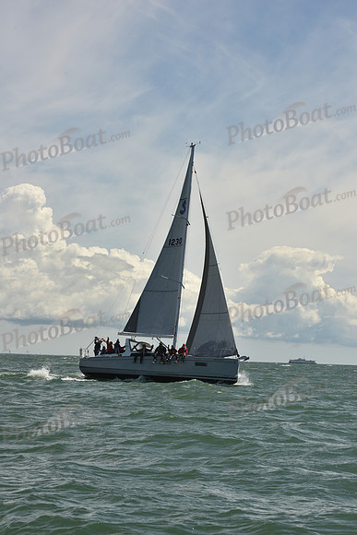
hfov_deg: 15.9
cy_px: 268
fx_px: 1278
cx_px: 178
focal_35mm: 86
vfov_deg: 23.6
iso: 320
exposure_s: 1/800
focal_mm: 86
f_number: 13
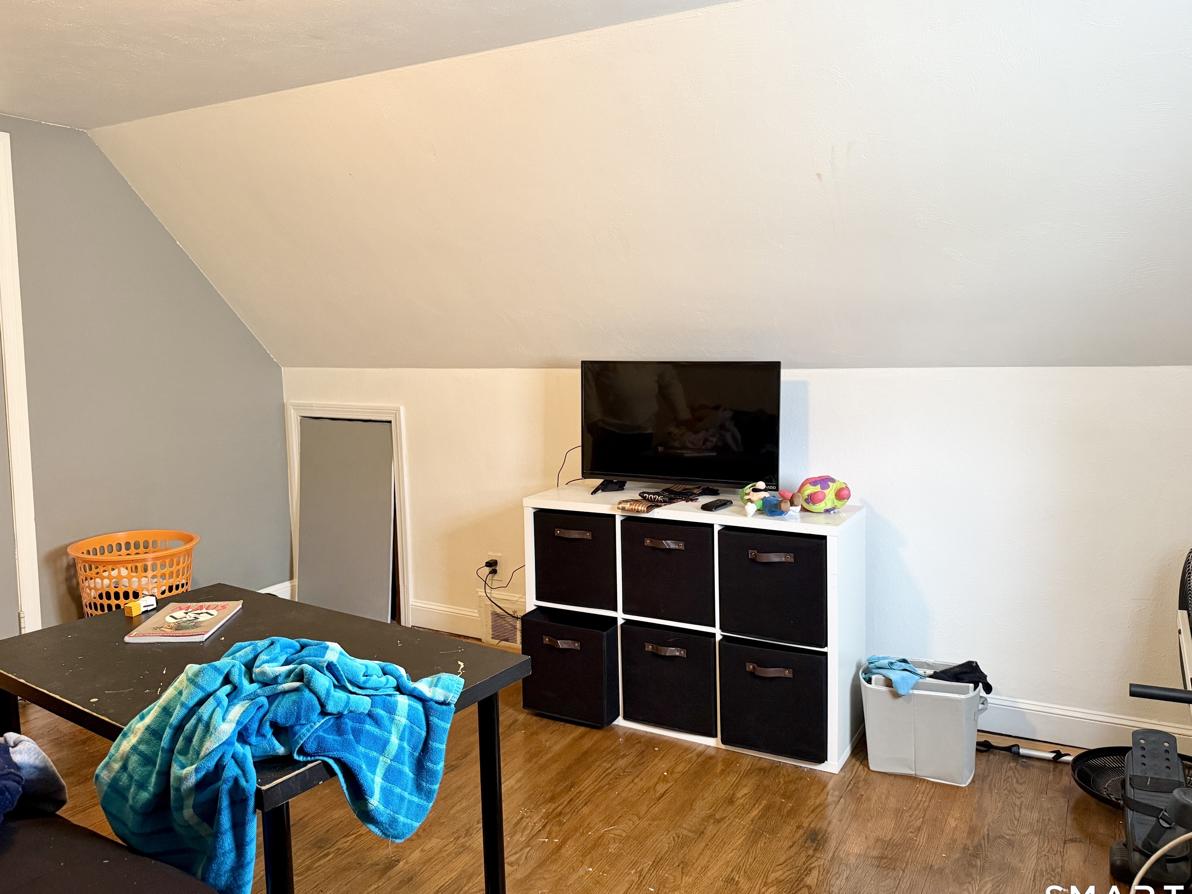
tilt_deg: -5.9
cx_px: 574
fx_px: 930
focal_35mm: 27
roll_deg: +0.3
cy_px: 418
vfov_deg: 51.3
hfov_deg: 65.3
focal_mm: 6.76
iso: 400
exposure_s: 1/60
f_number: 1.78
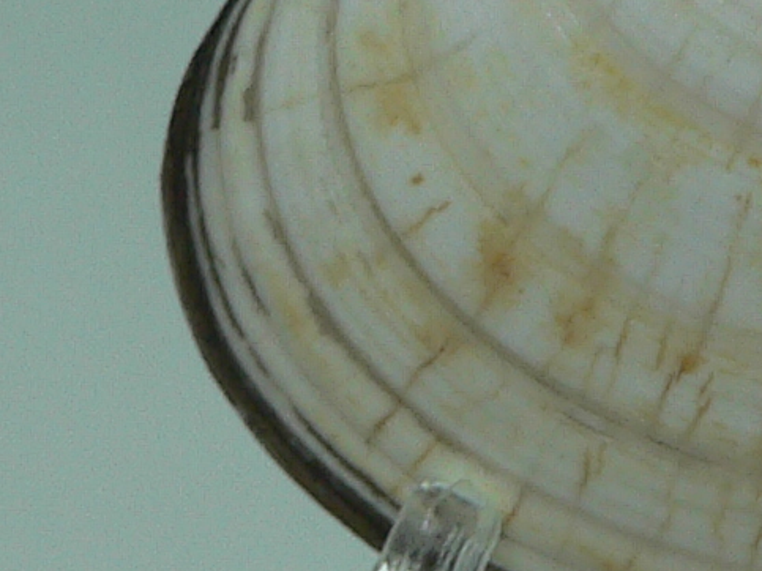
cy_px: 158
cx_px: 997
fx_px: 3213
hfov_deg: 13.1
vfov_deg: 10.1
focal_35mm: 146
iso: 80
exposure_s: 1/60
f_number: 2.8
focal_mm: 4.6
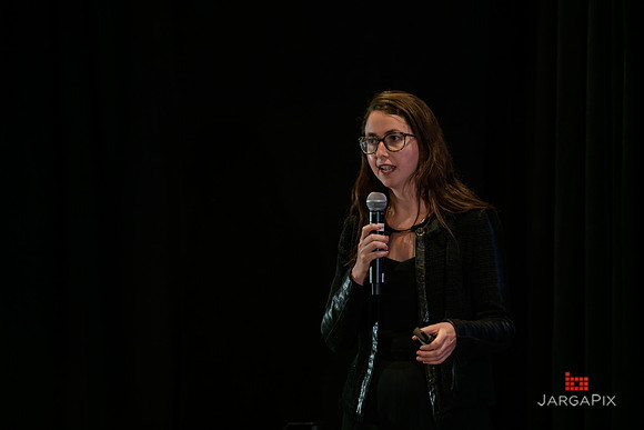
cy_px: 215
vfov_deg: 7.4
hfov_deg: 11.1
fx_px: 3310
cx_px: 322
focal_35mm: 185
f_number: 3.2
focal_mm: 185
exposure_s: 1/200
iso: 1600
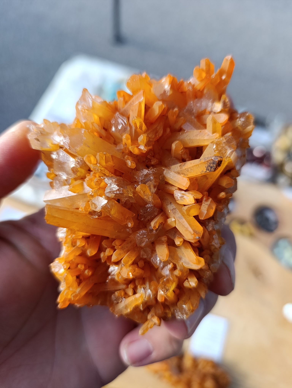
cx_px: 146
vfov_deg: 73.8
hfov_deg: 59.0
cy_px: 194
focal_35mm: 23
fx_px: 258
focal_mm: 6.14
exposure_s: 1/100
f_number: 1.6
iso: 80
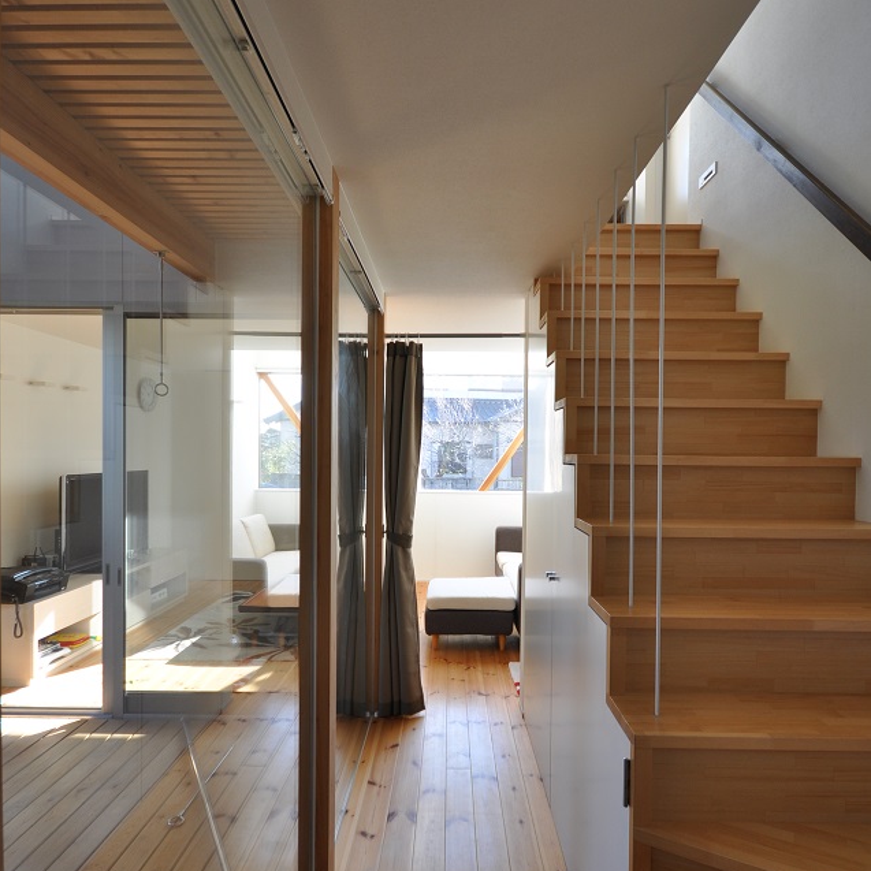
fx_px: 569
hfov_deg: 74.8
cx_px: 440
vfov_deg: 74.8
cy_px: 455
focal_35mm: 20
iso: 200
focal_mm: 10
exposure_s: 1/80
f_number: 5
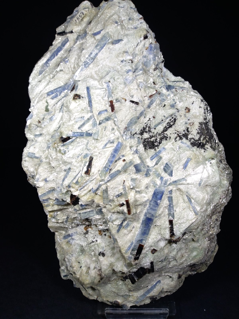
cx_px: 120
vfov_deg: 67.3
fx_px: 239
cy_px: 160
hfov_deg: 53.1
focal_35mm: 26
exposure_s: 1/33.3
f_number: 2
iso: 111
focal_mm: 3.54
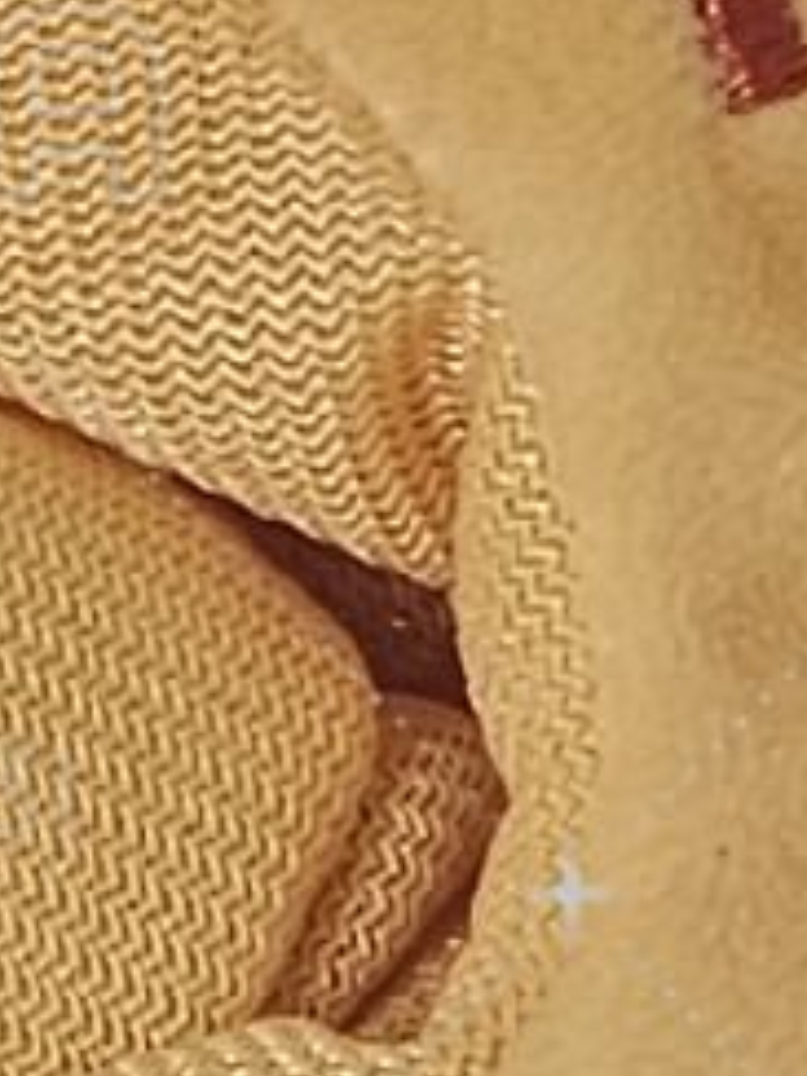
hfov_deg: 7.7
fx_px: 5626
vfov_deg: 10.3
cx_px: -1019
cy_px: 1949
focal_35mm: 181
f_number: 1.7
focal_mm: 6.3
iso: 160
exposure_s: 1/60
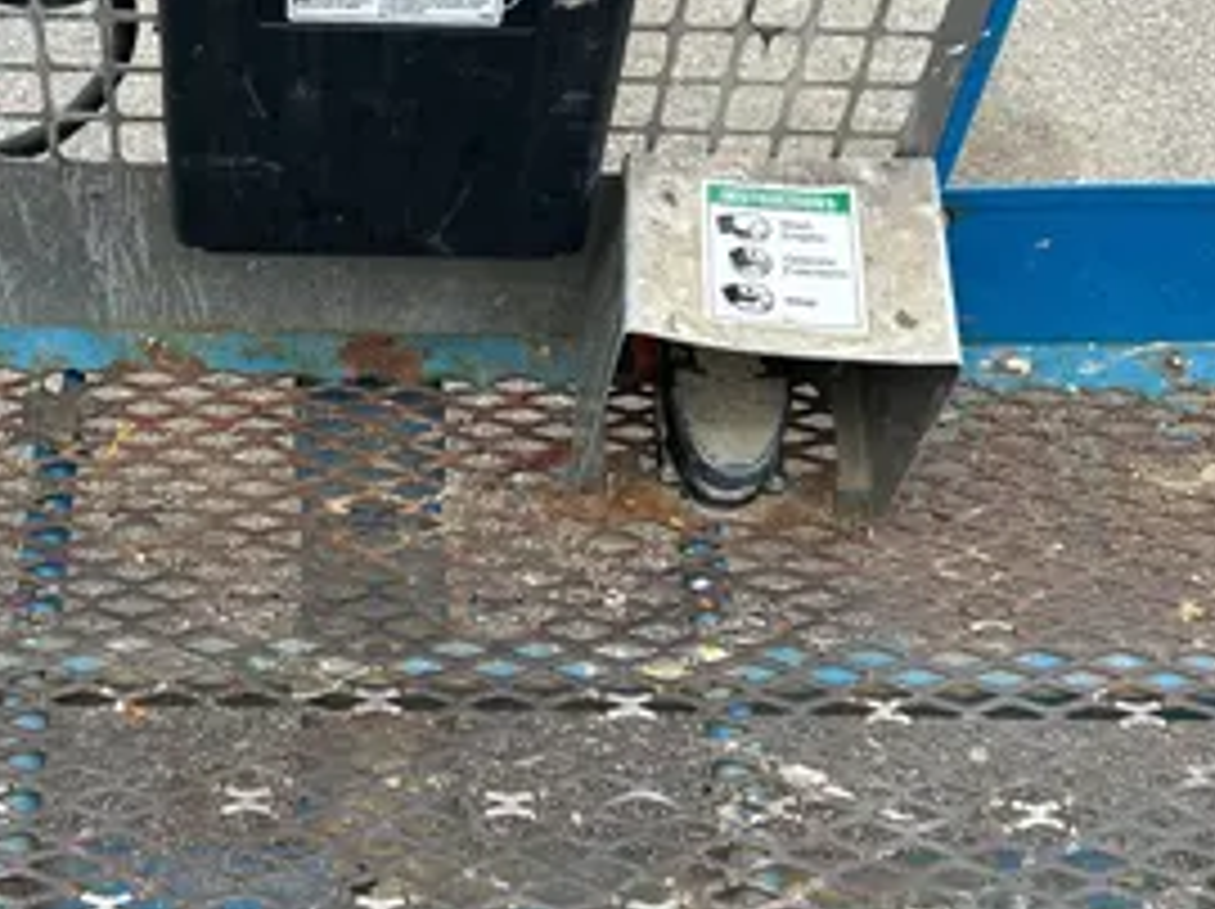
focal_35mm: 53
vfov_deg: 27.5
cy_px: 506
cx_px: 310
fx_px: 1859
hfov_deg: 35.4
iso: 50
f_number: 1.5
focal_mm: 5.7
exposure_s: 1/411
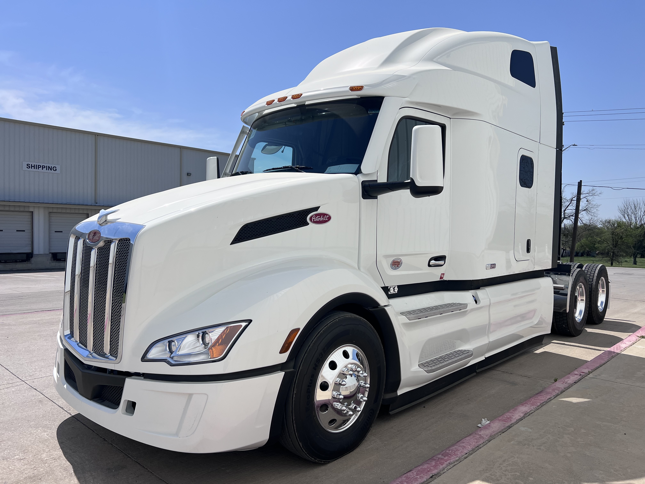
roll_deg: -0.3
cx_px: 322
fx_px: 484
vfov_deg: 53.1
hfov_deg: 67.3
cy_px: 242
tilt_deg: -0.9
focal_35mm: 26
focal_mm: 5.7
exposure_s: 1/9434
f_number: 1.5
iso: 50
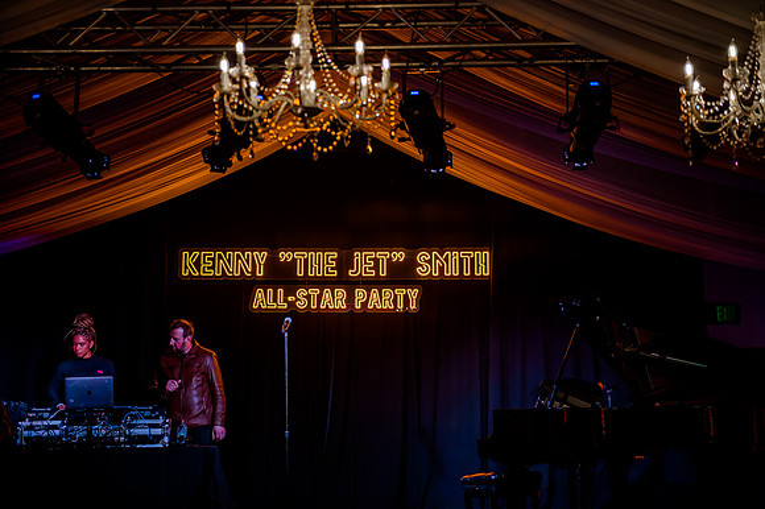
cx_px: 382
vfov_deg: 21.9
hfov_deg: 32.4
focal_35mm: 62
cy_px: 254
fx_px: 1317
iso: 1250
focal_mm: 62
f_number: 2.8
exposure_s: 1/320
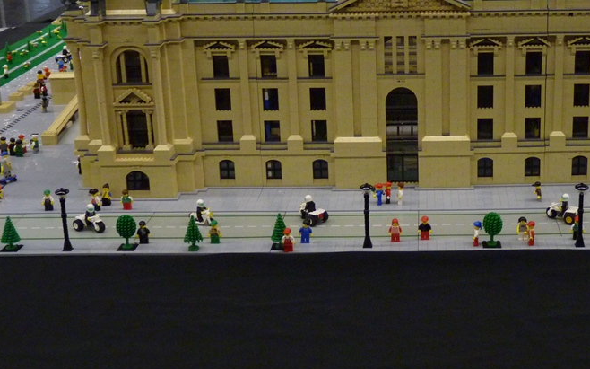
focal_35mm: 61
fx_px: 981
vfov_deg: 21.1
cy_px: 93
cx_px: 414
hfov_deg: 33.1
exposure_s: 1/25
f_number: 3
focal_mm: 6.5
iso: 400
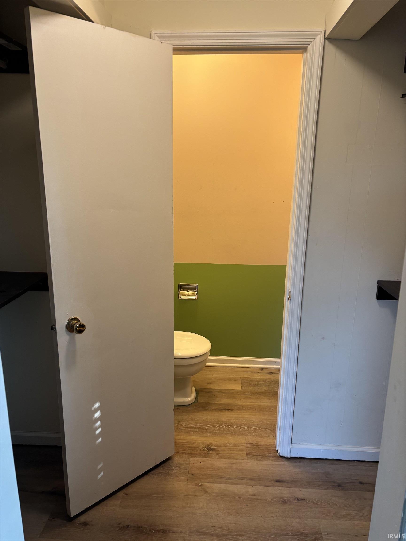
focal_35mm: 26
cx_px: 203
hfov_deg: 53.1
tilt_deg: -14.4
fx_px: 407
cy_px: 270
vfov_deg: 67.3
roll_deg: -1.0
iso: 125
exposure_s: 1/60
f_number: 1.6
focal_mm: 5.96
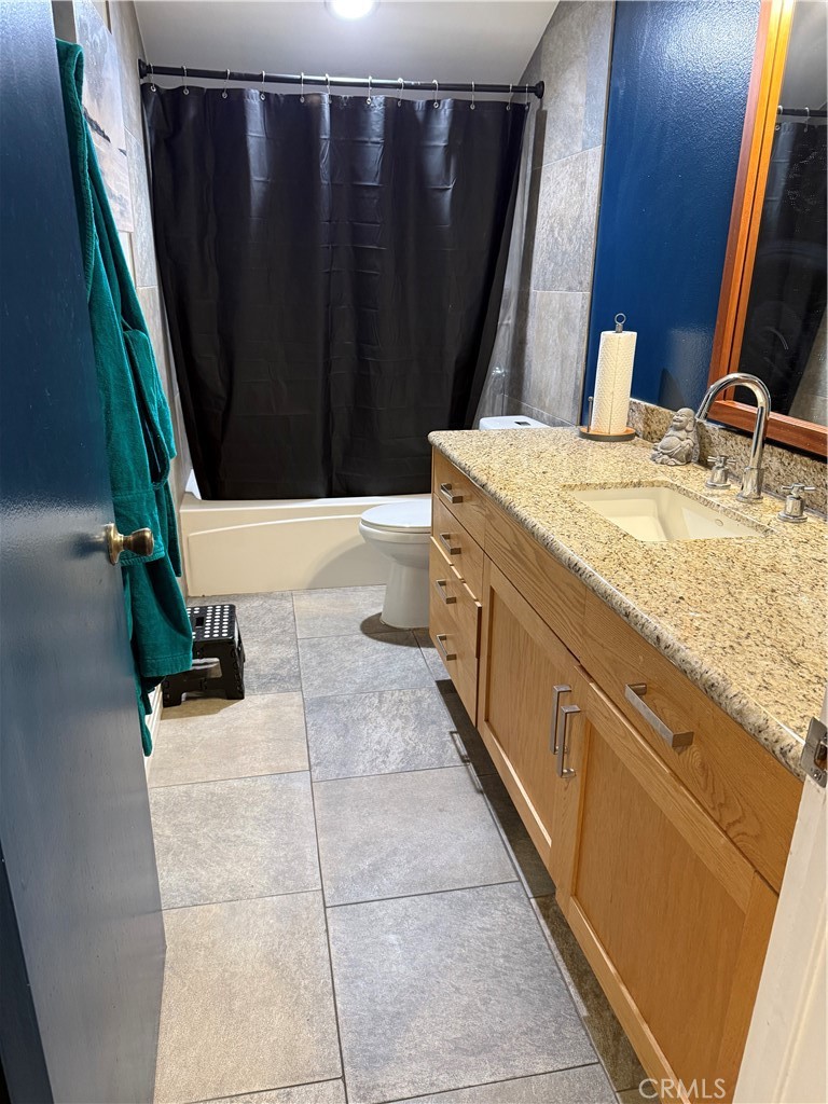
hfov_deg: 56.8
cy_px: 552
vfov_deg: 71.6
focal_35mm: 24
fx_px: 765
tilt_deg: -18.9
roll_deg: -2.4
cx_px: 414
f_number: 1.78
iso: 320
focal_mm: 6.76
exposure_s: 1/60
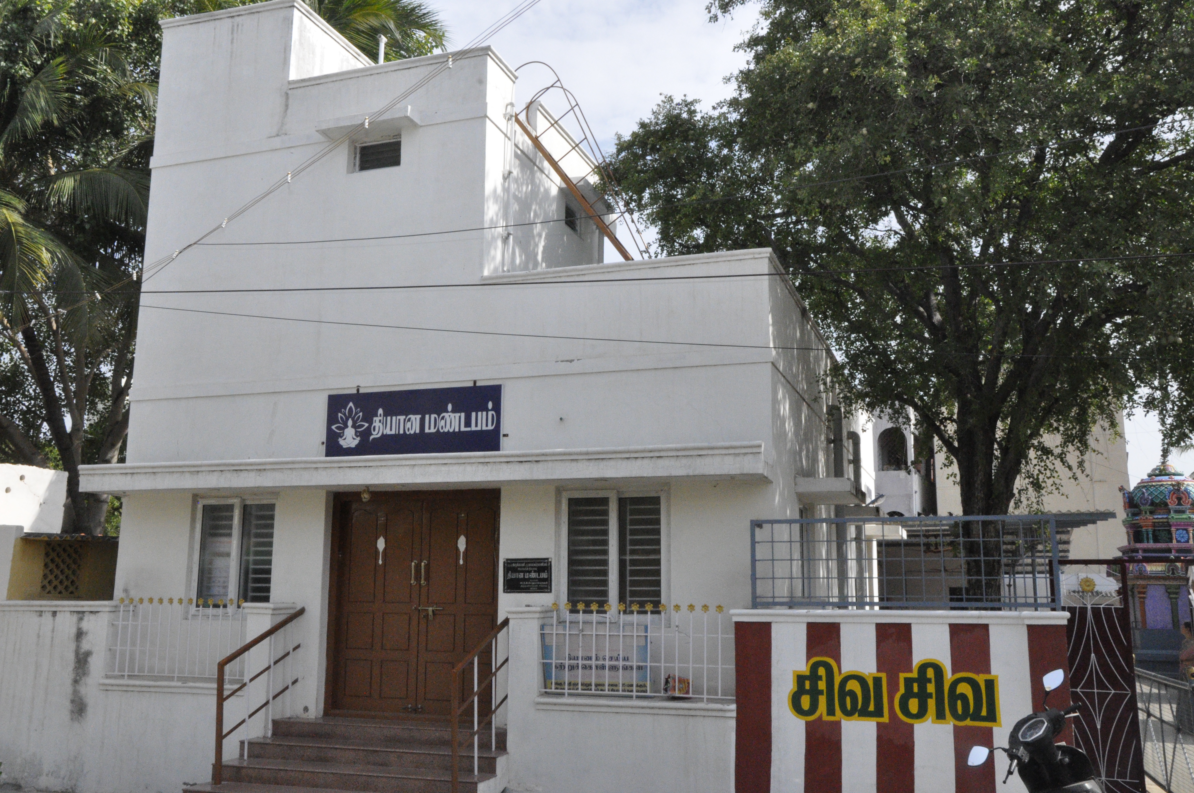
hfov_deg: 57.3
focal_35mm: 33
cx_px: 597
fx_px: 1093
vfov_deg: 39.9
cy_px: 396
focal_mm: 22
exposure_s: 1/640
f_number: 25
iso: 3200
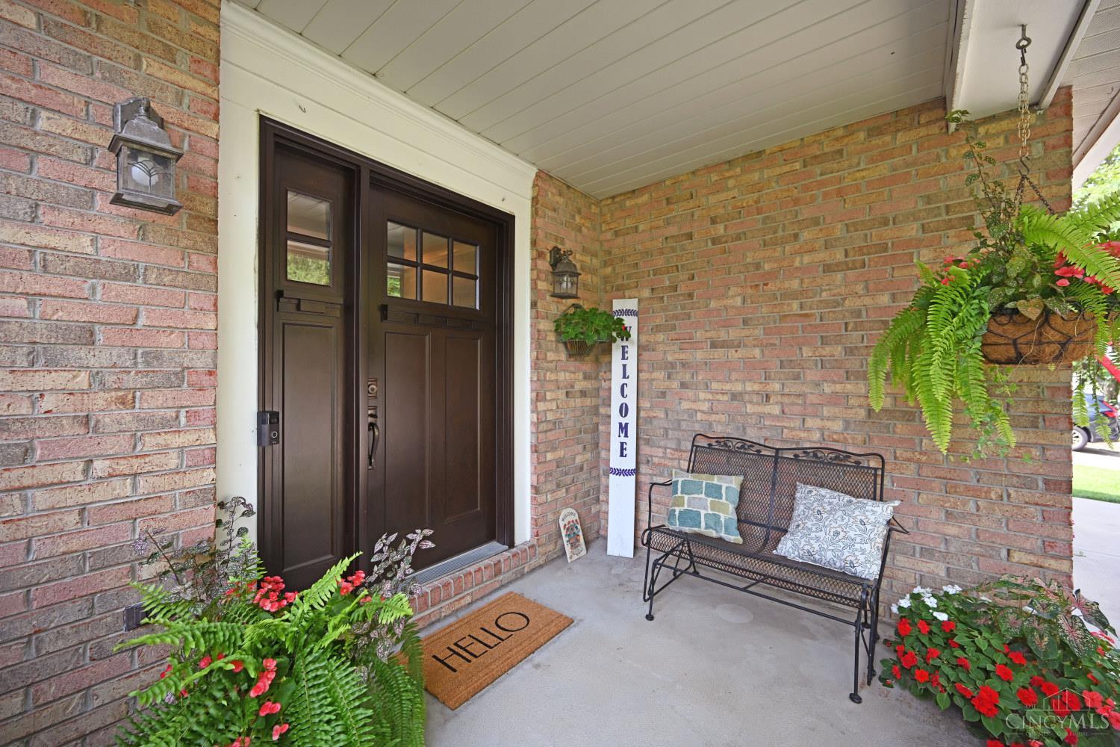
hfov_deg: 104.3
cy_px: 374
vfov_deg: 81.2
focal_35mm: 14
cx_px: 560
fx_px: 436
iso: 250
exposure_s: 1/250
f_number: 4
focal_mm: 14
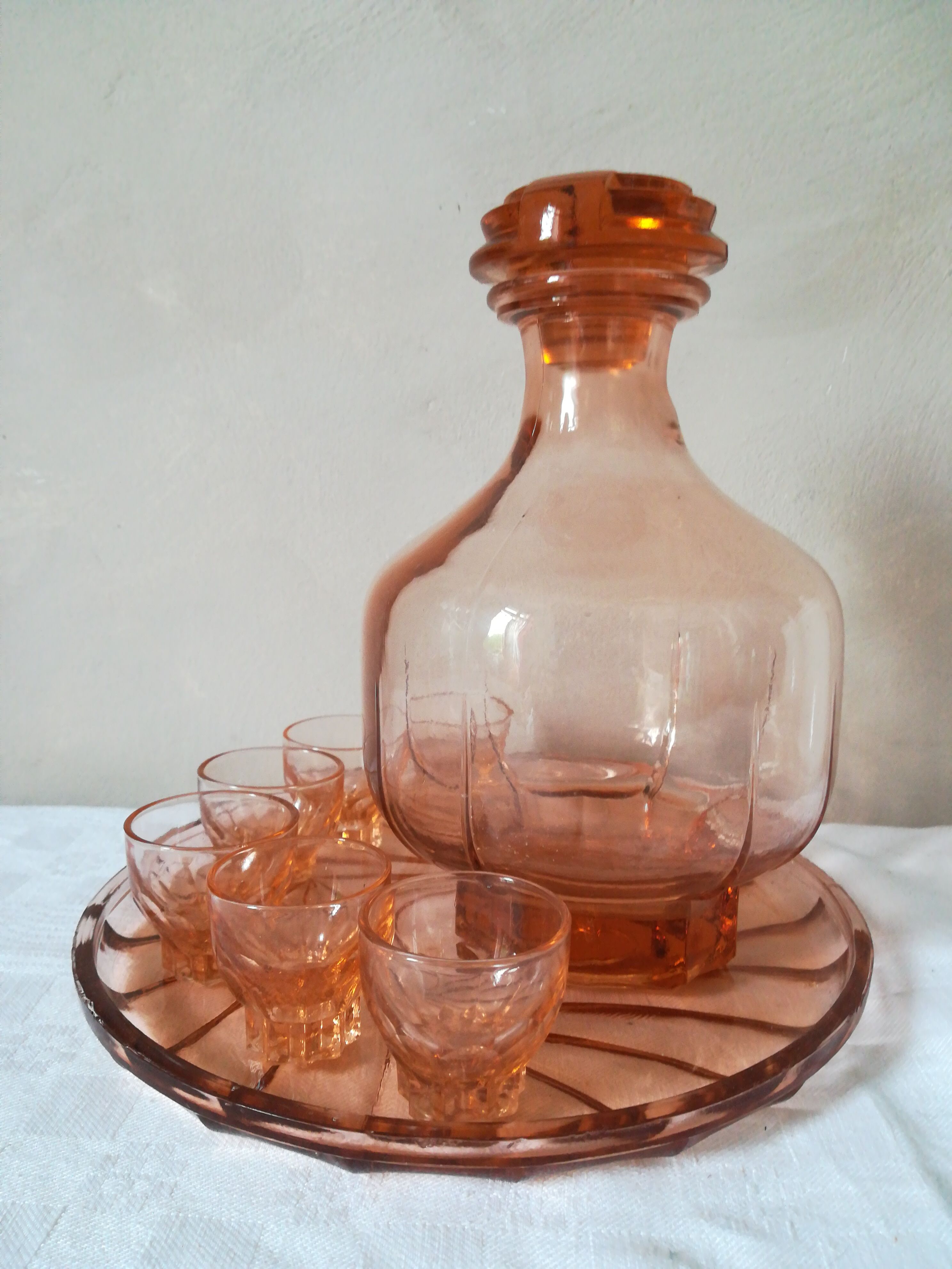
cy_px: 634
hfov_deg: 53.1
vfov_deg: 67.3
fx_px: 953
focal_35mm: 26
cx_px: 476
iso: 250
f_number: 2.2
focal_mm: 3.83
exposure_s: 1/33.3
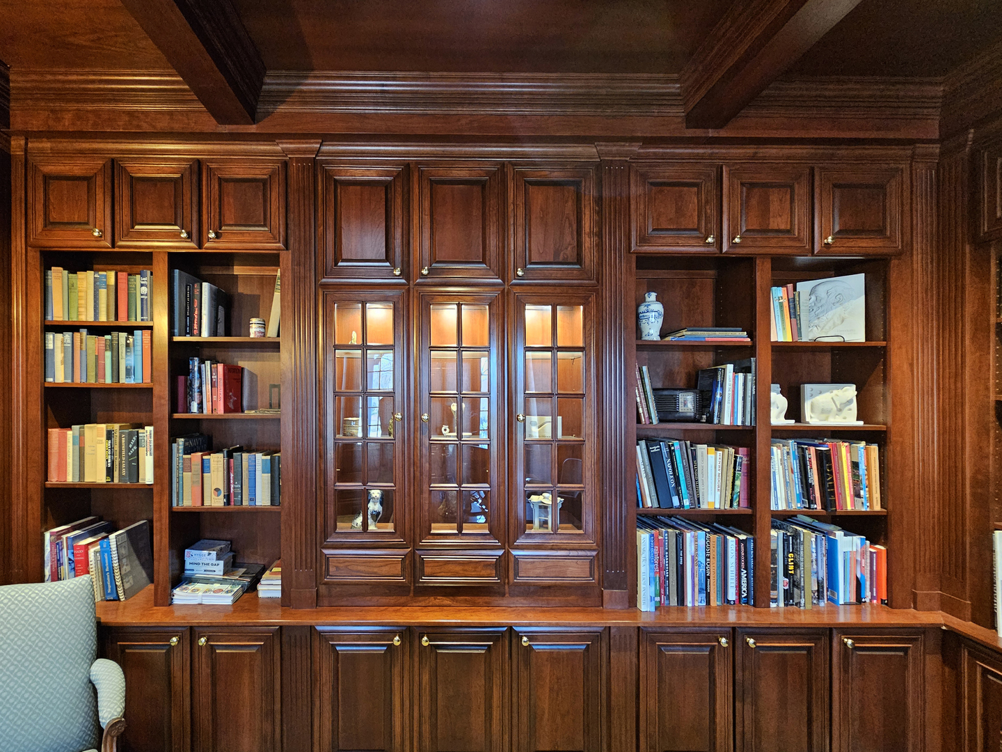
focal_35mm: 13
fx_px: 376
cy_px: 376
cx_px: 501
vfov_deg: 89.9
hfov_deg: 106.2
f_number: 2.2
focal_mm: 2.2
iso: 640
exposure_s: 1/24
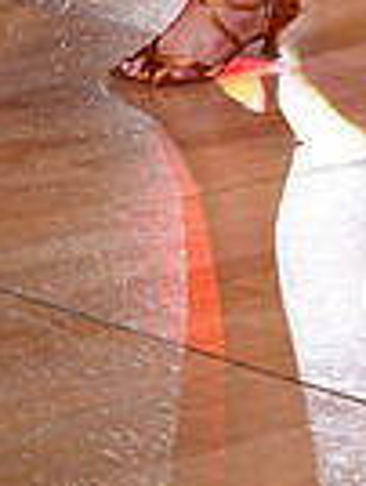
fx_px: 4089
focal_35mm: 291
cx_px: 549
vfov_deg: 6.5
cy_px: -555
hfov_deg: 5.1
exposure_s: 1/400
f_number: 4
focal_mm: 70
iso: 2000
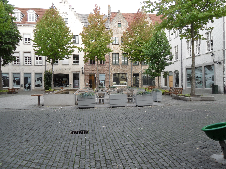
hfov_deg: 71.6
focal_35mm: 24
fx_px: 157
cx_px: 113
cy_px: 84
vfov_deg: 56.8
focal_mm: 4.3
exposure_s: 1/90
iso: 80
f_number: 2.8
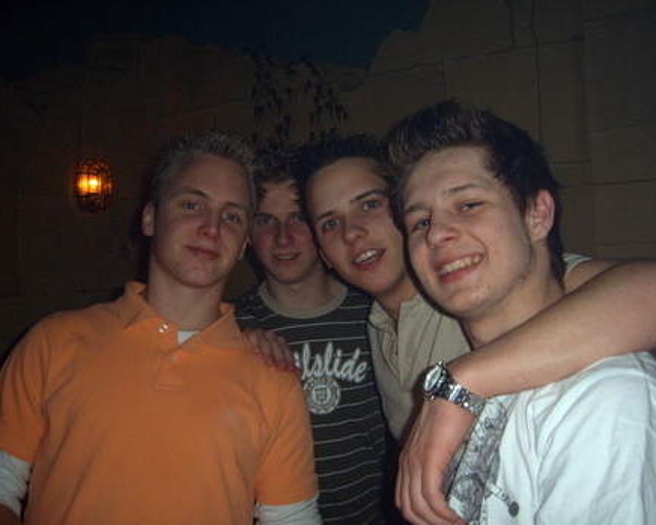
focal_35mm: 37
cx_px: 333
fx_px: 719
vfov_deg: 40.1
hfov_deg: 49.1
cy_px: 262
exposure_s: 1/30
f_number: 2.8
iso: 100
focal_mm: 5.8
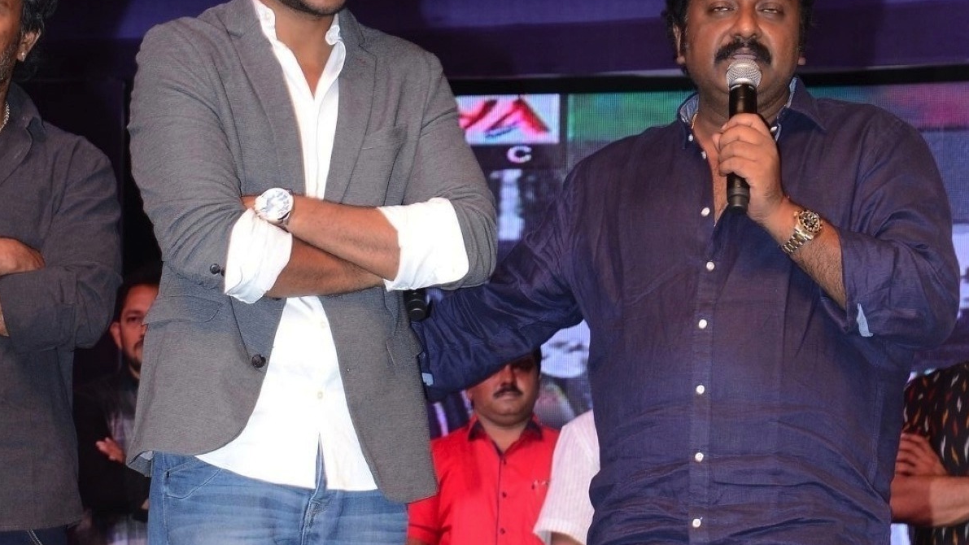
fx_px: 4594
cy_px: 529
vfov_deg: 6.8
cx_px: 484
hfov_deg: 12.0
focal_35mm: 179
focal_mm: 75
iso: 1000
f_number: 5.6
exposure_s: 1/125
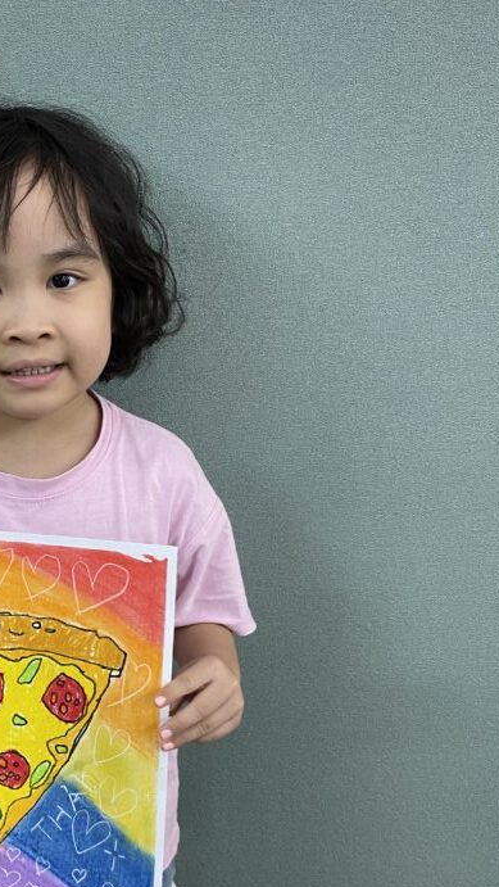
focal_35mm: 41
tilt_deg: -22.4
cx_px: 32
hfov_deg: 27.8
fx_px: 964
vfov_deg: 48.6
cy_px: 589
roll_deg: +1.0
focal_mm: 4.25
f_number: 1.8
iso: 64
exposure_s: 1/50
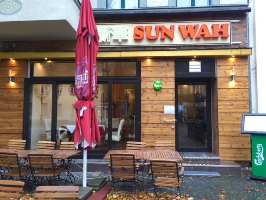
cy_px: 100
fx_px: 223
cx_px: 133
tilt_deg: +3.2
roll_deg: -1.2
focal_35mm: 29
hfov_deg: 61.7
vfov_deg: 48.2
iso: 40
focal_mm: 4.15
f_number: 2.2
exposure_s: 1/33
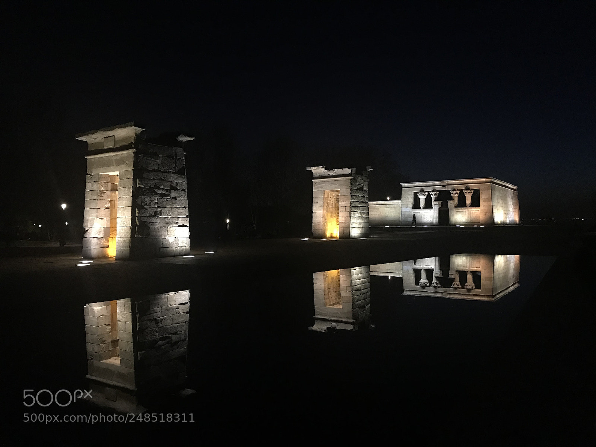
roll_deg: +0.3
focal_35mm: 28
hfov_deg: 63.4
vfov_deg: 49.7
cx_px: 298
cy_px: 224
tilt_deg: +1.5
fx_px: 482
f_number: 1.8
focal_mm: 3.99
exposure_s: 1/17
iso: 100
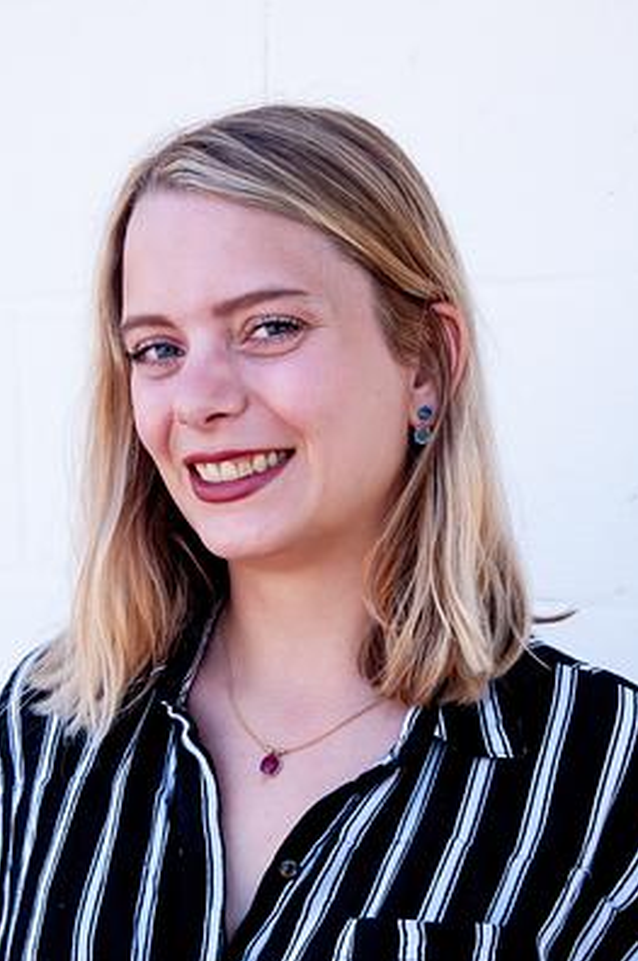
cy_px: 527
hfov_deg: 18.9
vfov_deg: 28.1
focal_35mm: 72
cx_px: 298
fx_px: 1919
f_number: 9
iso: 1000
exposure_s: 1/320
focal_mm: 42
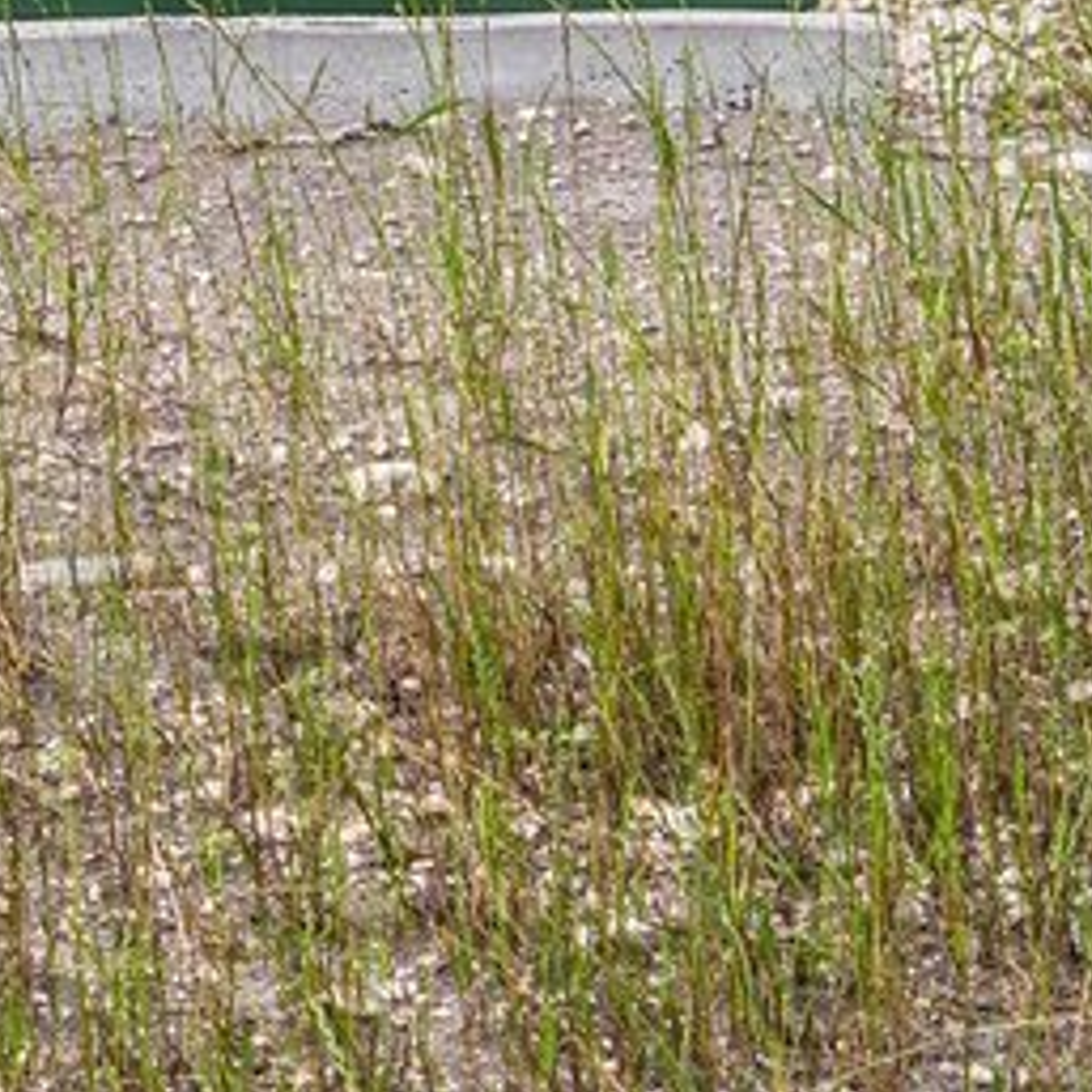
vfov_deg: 4.6
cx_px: -1007
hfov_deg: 4.6
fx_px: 13384
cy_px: -1058
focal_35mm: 375
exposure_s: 1/500
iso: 125
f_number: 7.1
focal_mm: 70
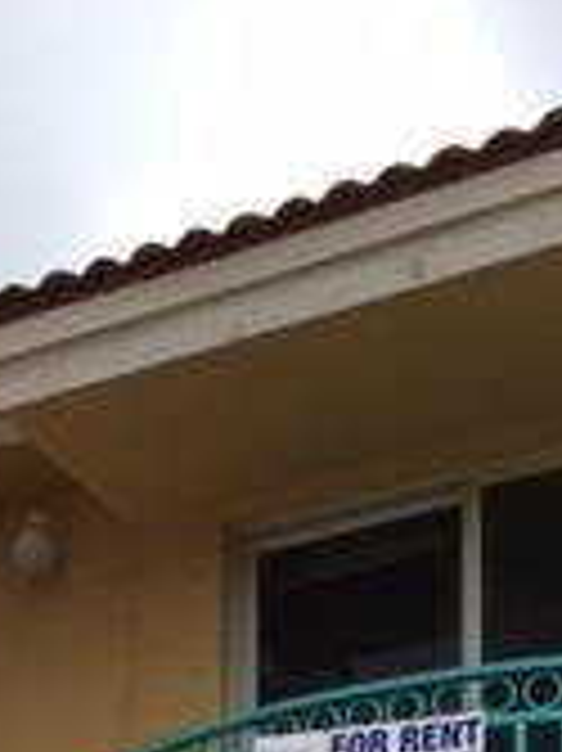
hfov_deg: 13.2
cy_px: 1387
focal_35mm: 111
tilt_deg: +8.5
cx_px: 72
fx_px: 2406
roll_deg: -0.5
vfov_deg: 15.2
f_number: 2.2
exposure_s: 1/1099
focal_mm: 4.15
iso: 32
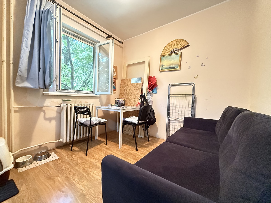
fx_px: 110
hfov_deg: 102.1
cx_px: 136
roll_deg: -1.3
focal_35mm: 14
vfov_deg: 85.7
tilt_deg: -1.1
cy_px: 102
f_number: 2.2
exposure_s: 1/33
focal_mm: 2.22
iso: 1250
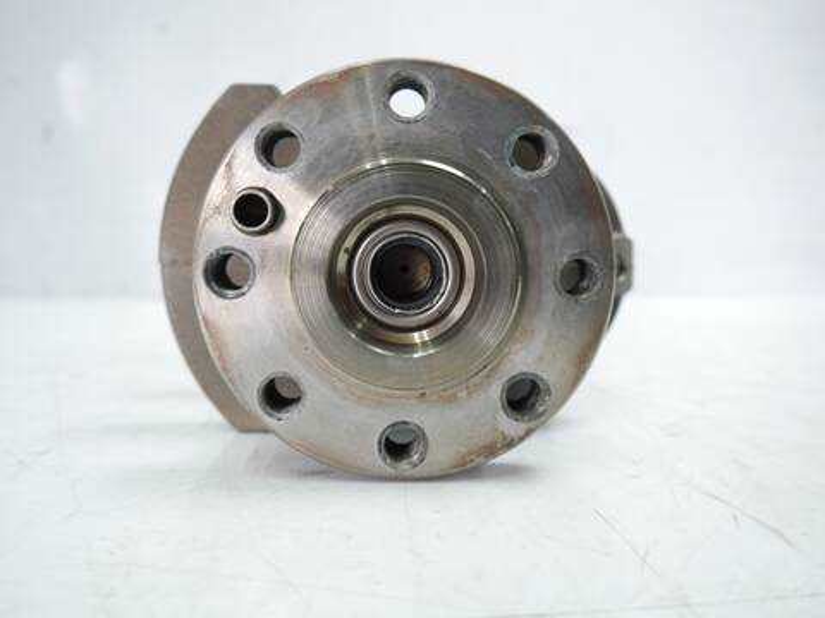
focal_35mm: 30
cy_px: 309
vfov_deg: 46.8
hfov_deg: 60.0
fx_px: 715
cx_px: 412
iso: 640
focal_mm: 15
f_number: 3.5
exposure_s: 1/60
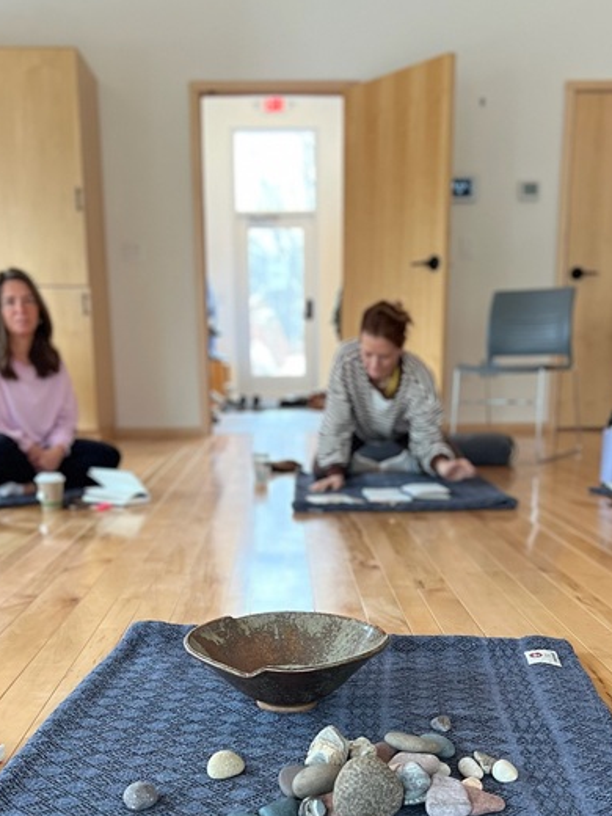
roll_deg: +1.3
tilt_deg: -12.2
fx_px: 943
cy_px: 562
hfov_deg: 36.0
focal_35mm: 40
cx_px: 298
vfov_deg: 45.9
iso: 250
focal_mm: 5.7
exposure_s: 1/55
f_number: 1.5
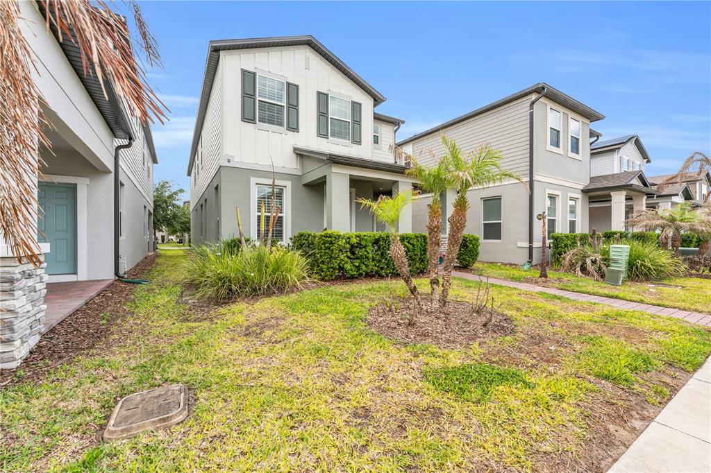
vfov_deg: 78.8
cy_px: 236
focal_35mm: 15
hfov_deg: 101.9
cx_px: 356
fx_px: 288
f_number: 8
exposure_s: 1/640
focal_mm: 14.6
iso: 250
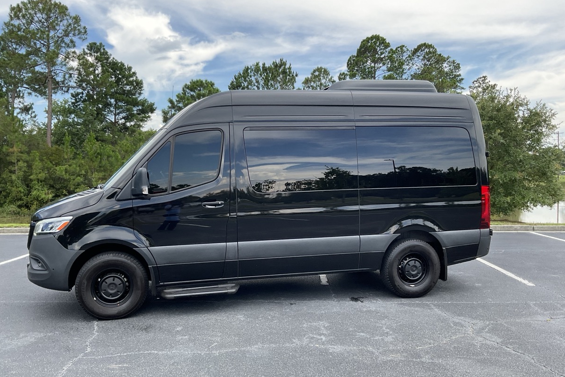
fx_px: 486
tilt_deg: -3.2
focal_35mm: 31
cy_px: 202
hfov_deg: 60.3
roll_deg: +0.9
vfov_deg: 42.3
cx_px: 279
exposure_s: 1/500
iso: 16
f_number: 1.8
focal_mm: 3
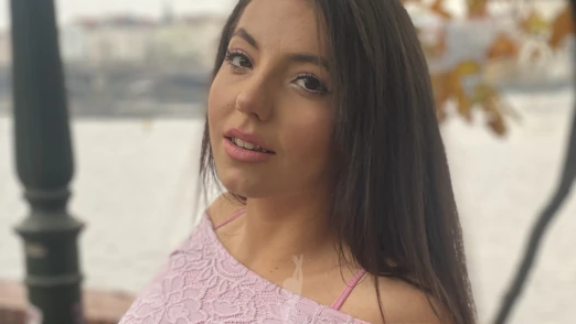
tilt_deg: -11.8
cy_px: 326
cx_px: 289
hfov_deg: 27.9
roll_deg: +2.0
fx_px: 1161
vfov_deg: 15.6
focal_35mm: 76
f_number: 2
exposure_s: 1/122
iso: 64
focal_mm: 6
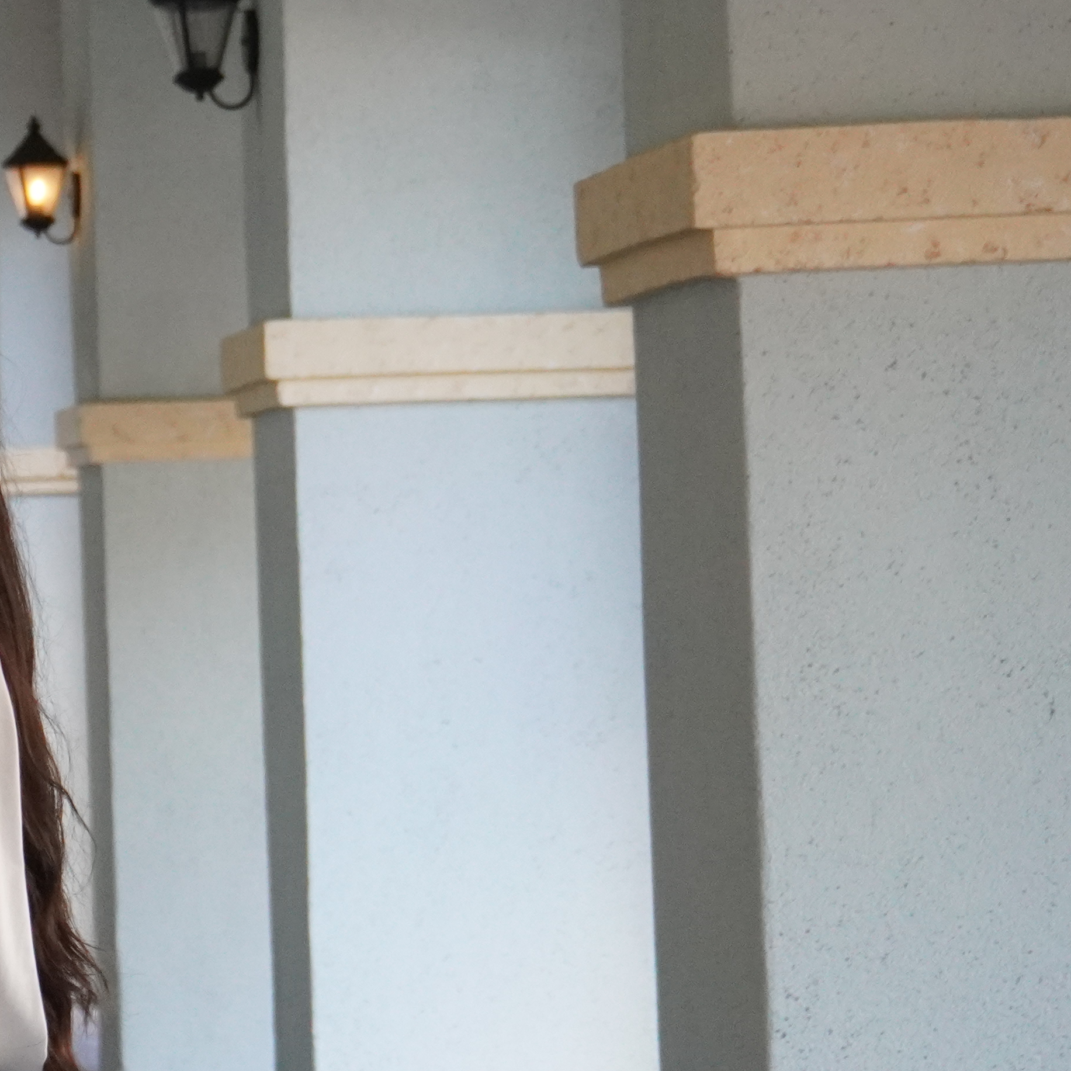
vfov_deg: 11.3
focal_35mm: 154
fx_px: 5404
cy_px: 535
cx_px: -444
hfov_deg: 11.0
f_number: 5.6
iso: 2000
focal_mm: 37
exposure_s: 1/160
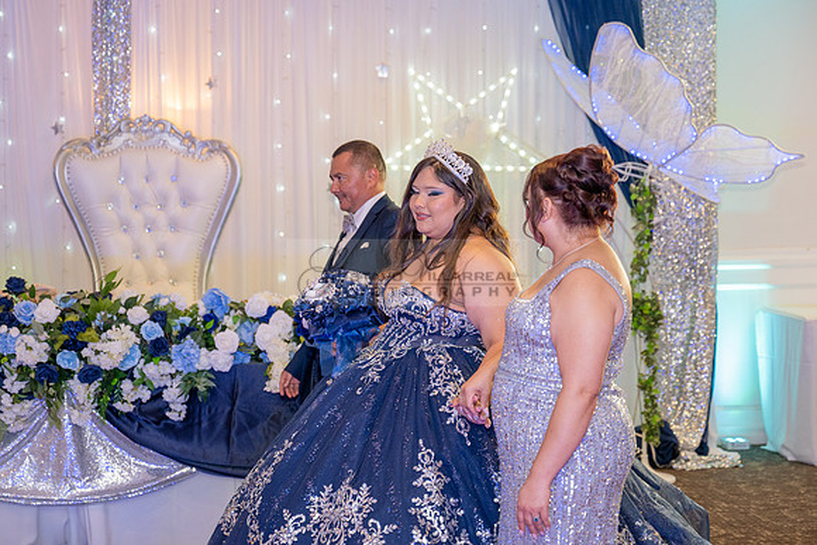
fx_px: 1763
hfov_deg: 26.1
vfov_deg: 17.6
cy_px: 257
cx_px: 407
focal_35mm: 78
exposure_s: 1/200
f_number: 3.2
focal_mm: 70
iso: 1000
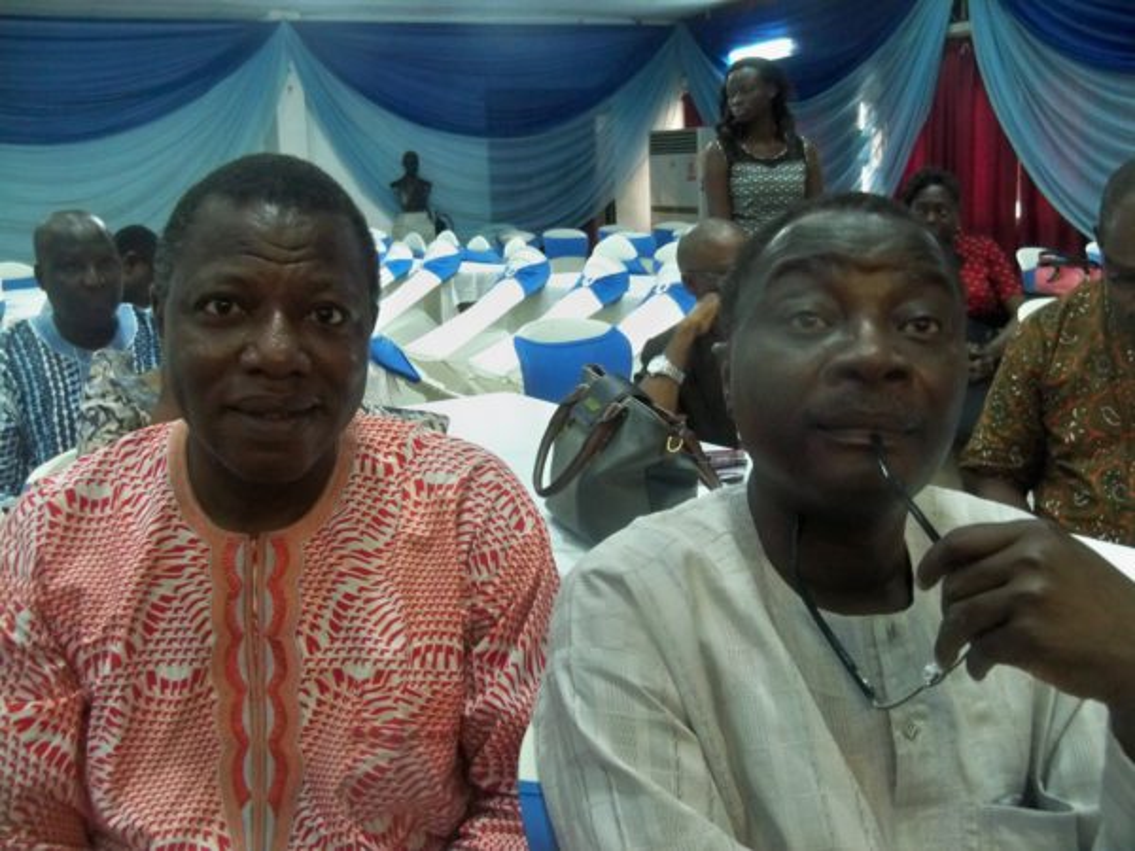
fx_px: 1148
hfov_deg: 52.6
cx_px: 568
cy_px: 426
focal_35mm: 35
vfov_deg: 40.7
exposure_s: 1/8
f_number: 3.5
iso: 640
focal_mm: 6.2
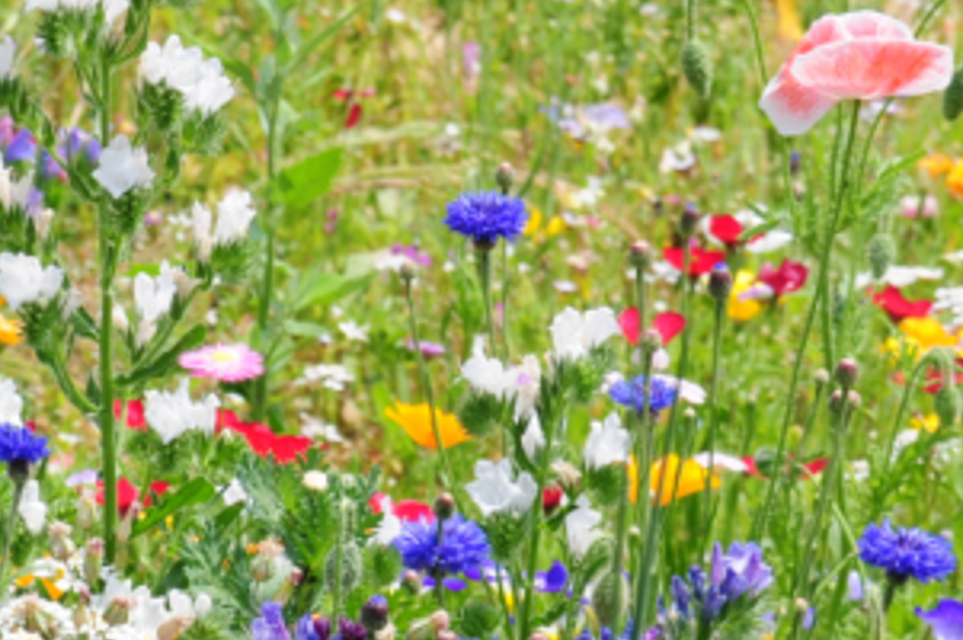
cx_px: -595
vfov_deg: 3.8
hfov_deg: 5.7
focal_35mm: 359
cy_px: 1014
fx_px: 9593
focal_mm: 70
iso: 200
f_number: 9
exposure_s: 1/320
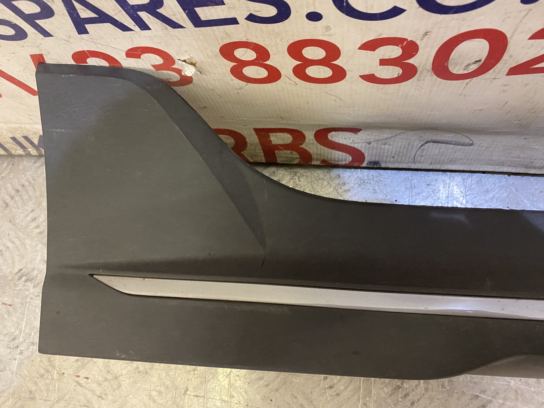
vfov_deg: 53.1
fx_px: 409
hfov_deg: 67.3
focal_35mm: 26
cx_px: 272
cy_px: 204
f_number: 1.8
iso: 320
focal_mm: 4.25
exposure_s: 1/50
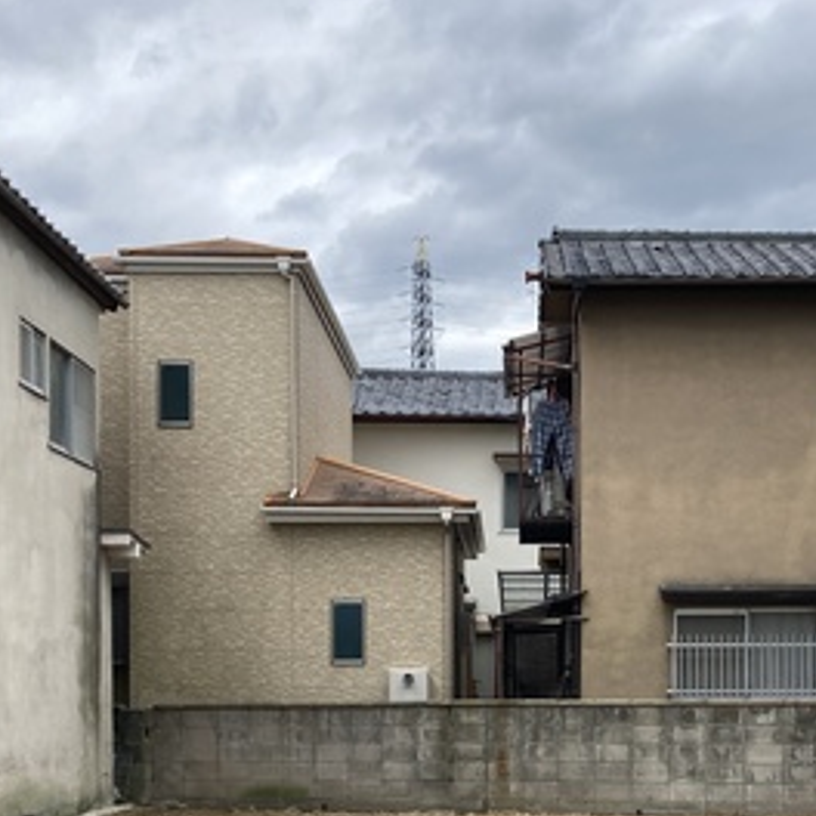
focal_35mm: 60
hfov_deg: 28.4
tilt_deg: -0.6
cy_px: 674
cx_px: 556
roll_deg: -0.8
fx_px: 1600
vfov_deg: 27.9
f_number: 1.8
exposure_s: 1/706
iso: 20
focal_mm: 3.99
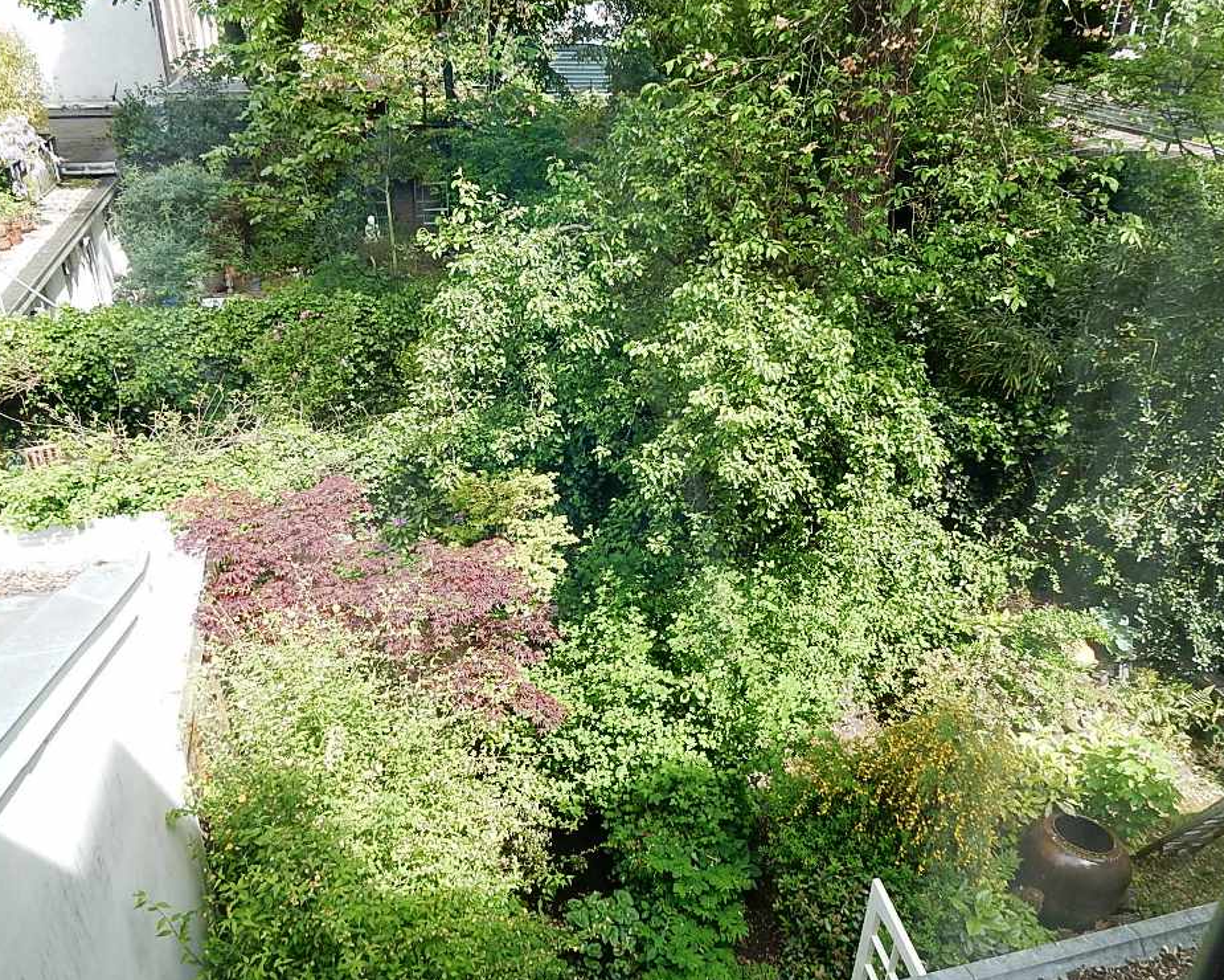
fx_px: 978
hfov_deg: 64.1
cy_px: 477
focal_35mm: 27
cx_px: 599
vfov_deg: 53.2
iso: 125
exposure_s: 1/200
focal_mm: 4.5
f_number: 3.7
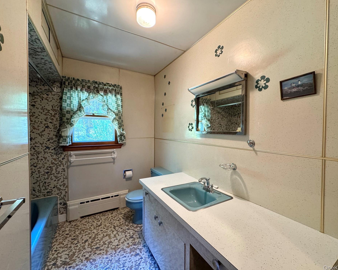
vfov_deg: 84.0
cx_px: 175
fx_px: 150
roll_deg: +0.2
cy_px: 133
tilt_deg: -1.9
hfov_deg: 96.8
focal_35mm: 15
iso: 400
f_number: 2.2
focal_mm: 2.22
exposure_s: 1/60
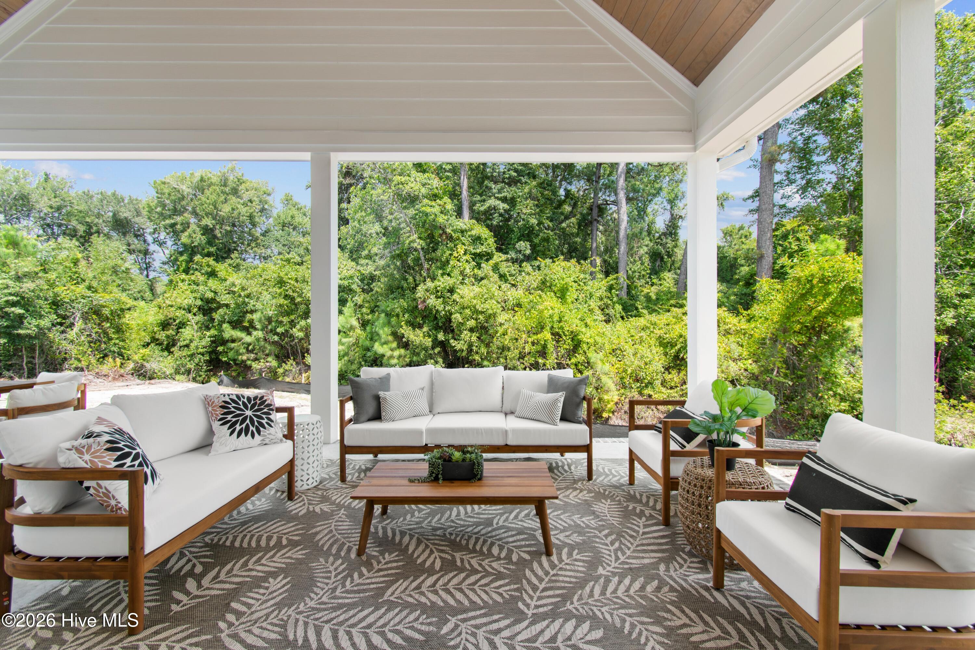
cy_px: 325
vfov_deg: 77.3
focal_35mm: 15
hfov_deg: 100.4
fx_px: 406
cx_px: 488
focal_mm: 10
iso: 100
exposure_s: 1/20
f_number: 4.5
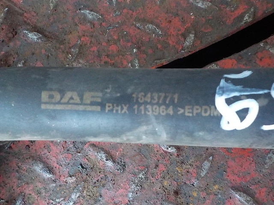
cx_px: 137
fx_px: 237
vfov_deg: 46.8
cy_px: 102
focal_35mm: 30
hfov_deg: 60.0
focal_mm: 4.1
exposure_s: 1/25
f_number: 3.3
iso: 800
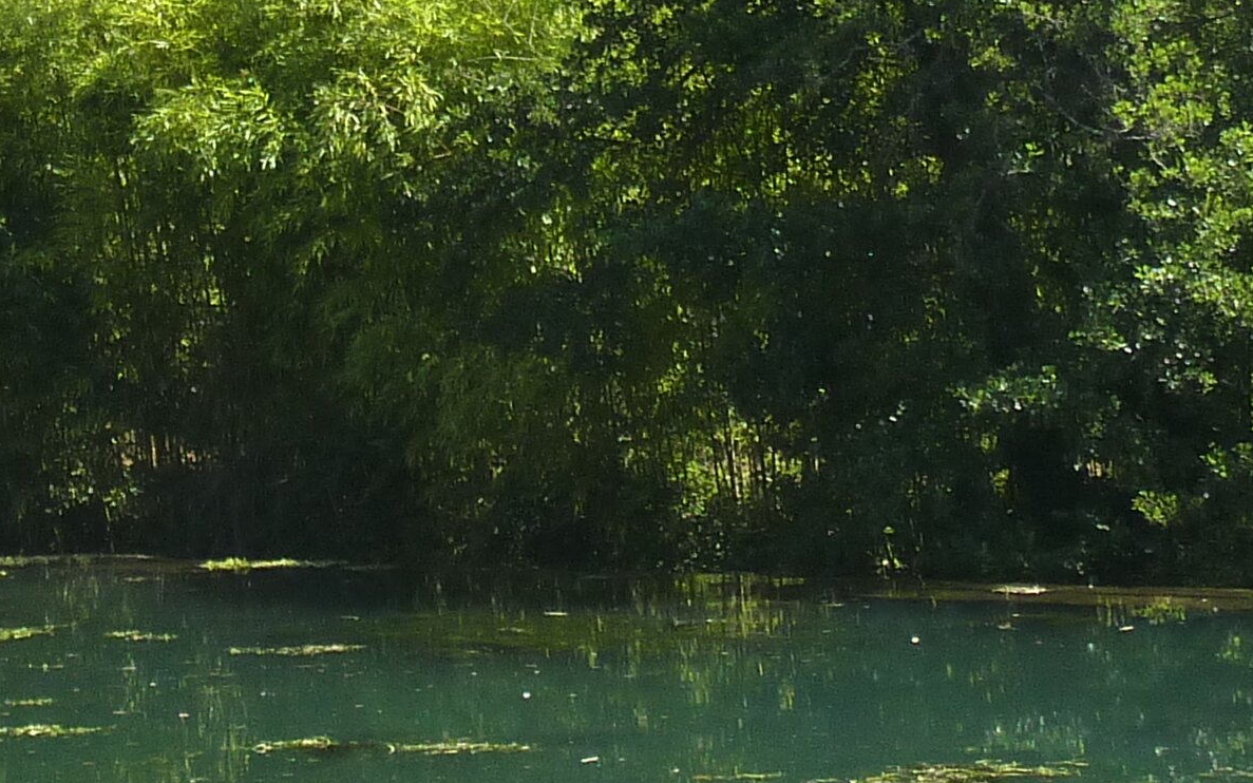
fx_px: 3893
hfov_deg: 17.9
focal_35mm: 114
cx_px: 61
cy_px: -286
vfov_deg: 11.2
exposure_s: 1/400
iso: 125
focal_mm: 5.7
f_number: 4
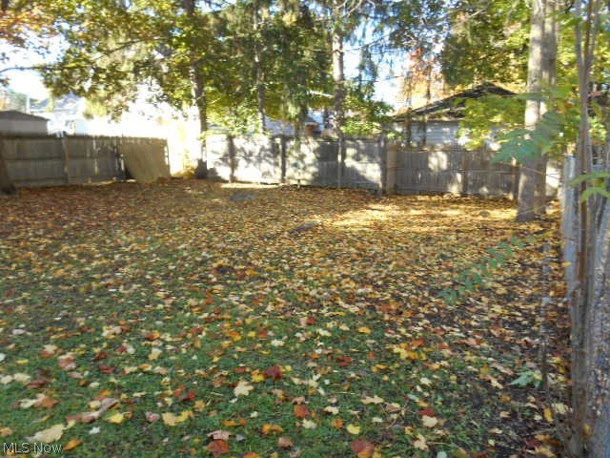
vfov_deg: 53.1
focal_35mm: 26
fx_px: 458
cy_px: 229
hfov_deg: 67.3
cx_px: 305
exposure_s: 1/40
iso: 80
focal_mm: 4.7
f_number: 3.4
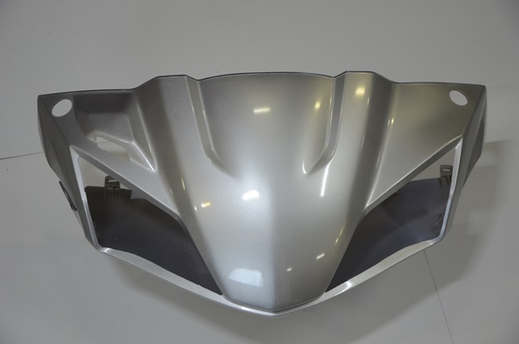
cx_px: 260
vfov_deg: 15.6
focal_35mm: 87
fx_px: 1252
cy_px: 172
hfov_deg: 23.4
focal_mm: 58
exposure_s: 1/30
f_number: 5
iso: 640
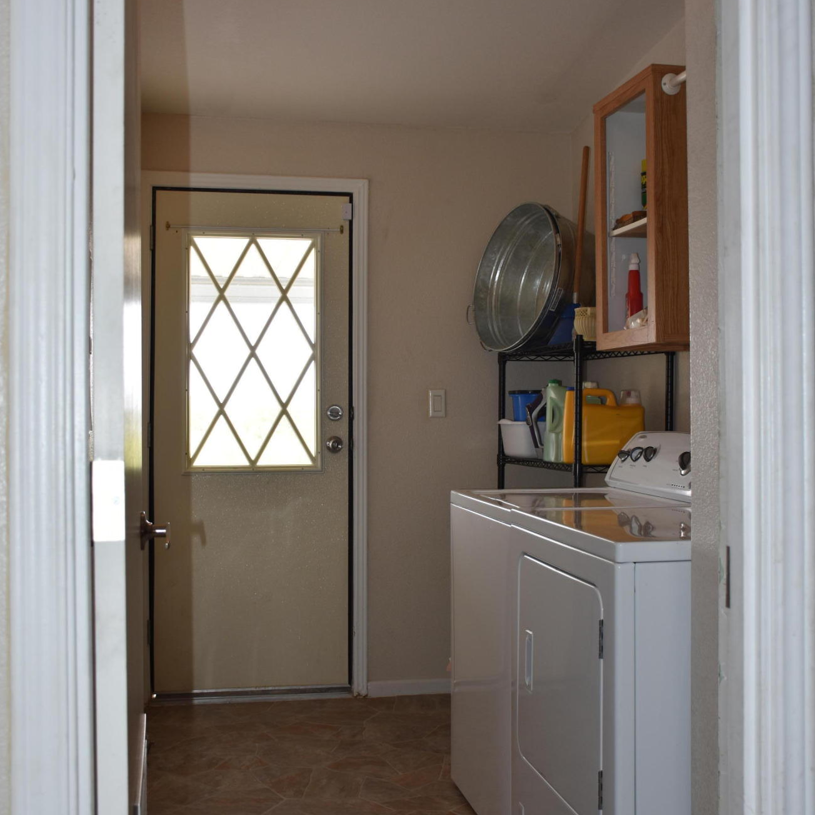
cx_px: 408
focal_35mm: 43
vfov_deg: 39.2
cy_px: 391
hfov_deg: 39.2
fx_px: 1145
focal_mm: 22
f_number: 3.5
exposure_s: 1/125
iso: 200
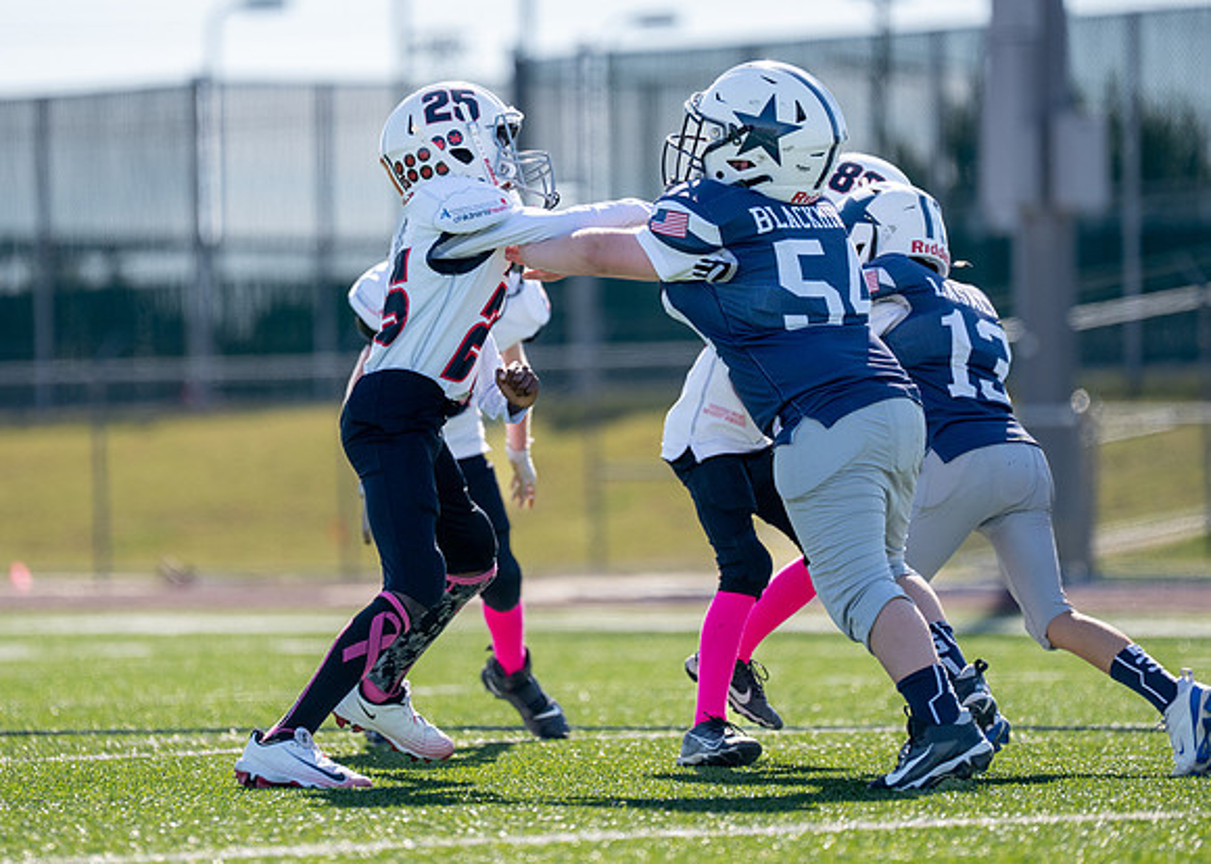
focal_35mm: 261
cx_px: 510
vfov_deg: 5.5
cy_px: 334
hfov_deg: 7.7
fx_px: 8962
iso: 320
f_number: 2.8
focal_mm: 200
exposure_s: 1/4000
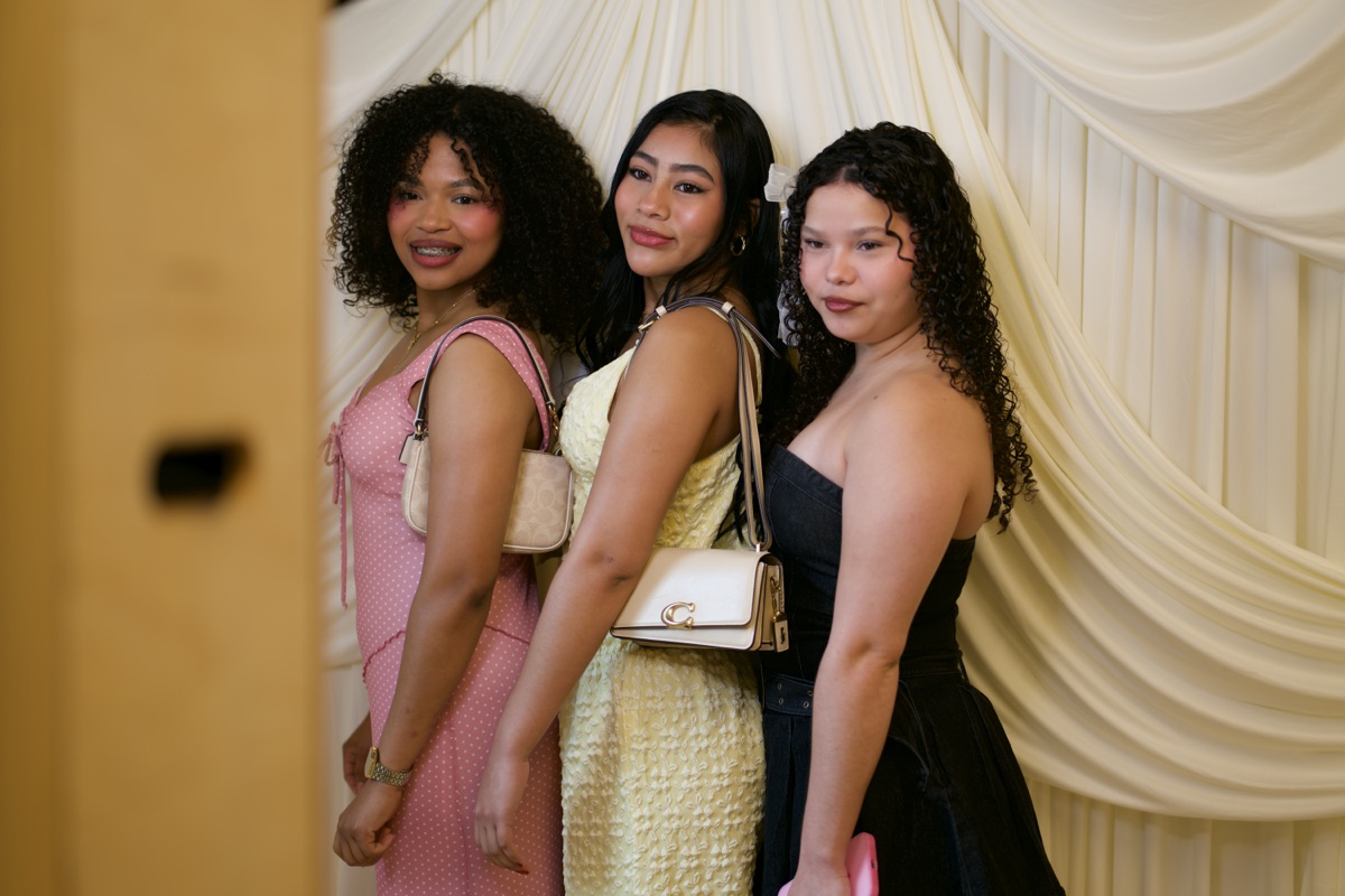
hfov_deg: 39.6
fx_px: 1868
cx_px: 672
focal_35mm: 50
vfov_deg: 27.0
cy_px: 448
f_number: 1.8
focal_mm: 50
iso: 100
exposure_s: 1/125
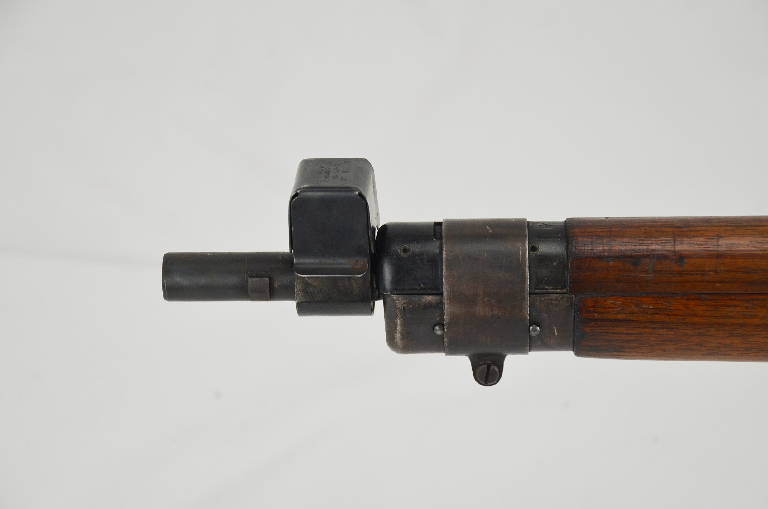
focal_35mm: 99
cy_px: 254
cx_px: 384
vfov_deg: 13.8
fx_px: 2108
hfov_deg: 20.7
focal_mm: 66
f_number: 5.3
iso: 500
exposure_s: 1/250
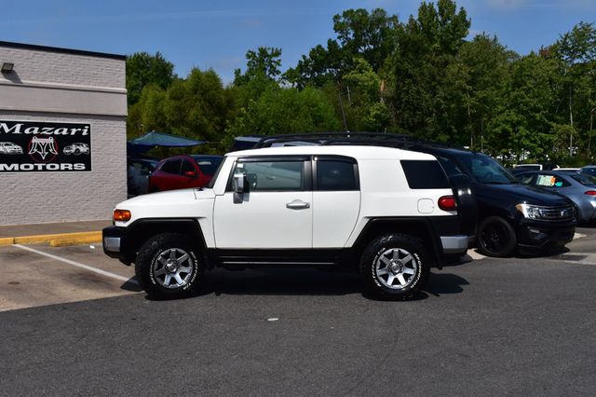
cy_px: 198
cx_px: 298
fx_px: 620
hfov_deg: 51.3
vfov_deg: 35.5
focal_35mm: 38
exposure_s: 1/640
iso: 200
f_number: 11
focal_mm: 25
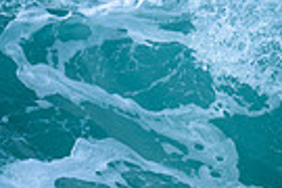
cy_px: 15
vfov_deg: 0.3
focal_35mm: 4726
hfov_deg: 0.4
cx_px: 366
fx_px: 37017
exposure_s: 1/2000
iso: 320
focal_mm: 800
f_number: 6.3
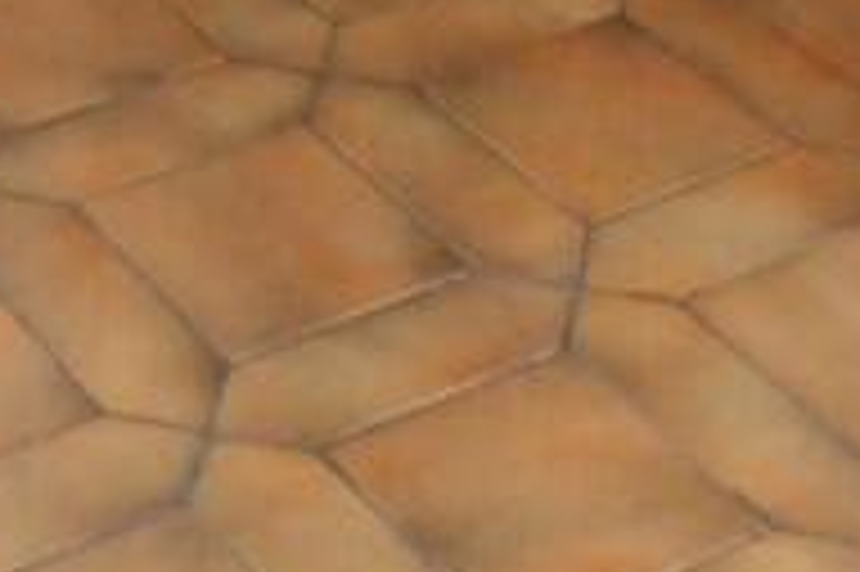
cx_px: 158
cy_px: -838
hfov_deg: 15.2
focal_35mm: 134
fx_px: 3198
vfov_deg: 9.1
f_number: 3.2
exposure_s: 1/60
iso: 160
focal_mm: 3.9
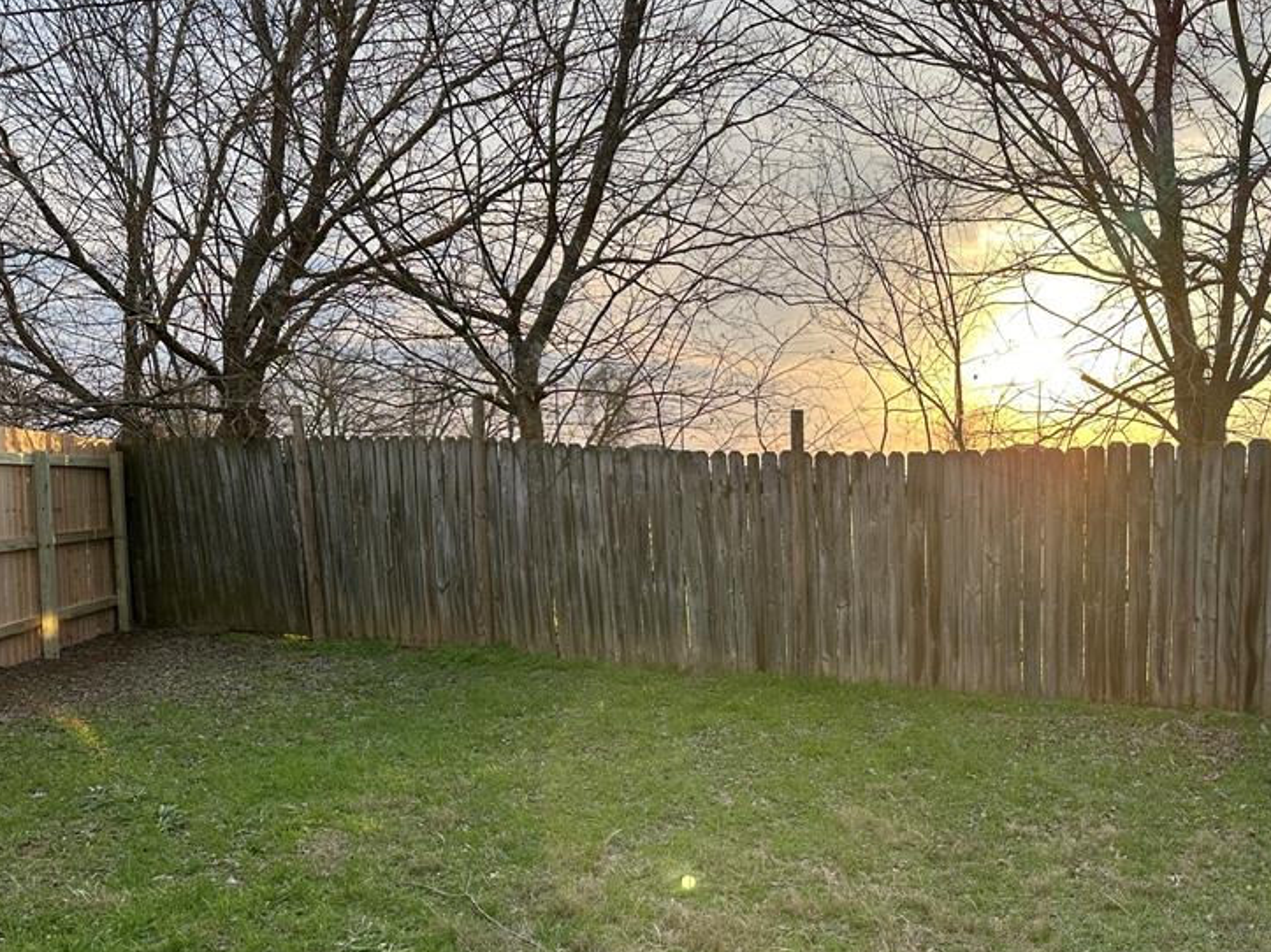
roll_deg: -1.8
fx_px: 1248
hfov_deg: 52.7
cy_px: 606
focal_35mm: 34
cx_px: 865
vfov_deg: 41.4
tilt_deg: -5.5
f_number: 1.78
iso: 80
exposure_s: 1/1272
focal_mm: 6.86
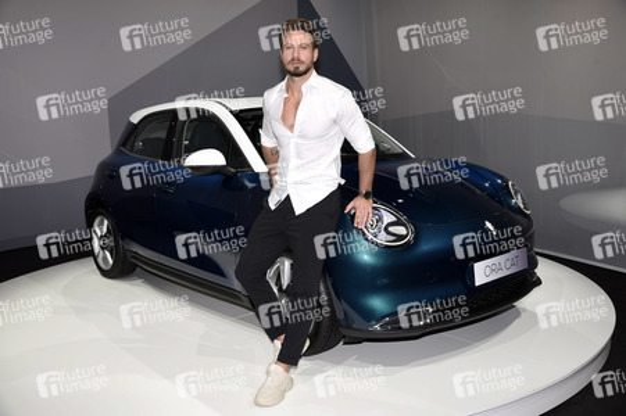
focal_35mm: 34
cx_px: 313
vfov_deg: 38.8
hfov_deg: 55.8
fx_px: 591
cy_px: 208
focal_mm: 34
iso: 400
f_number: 6.3
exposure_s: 1/125
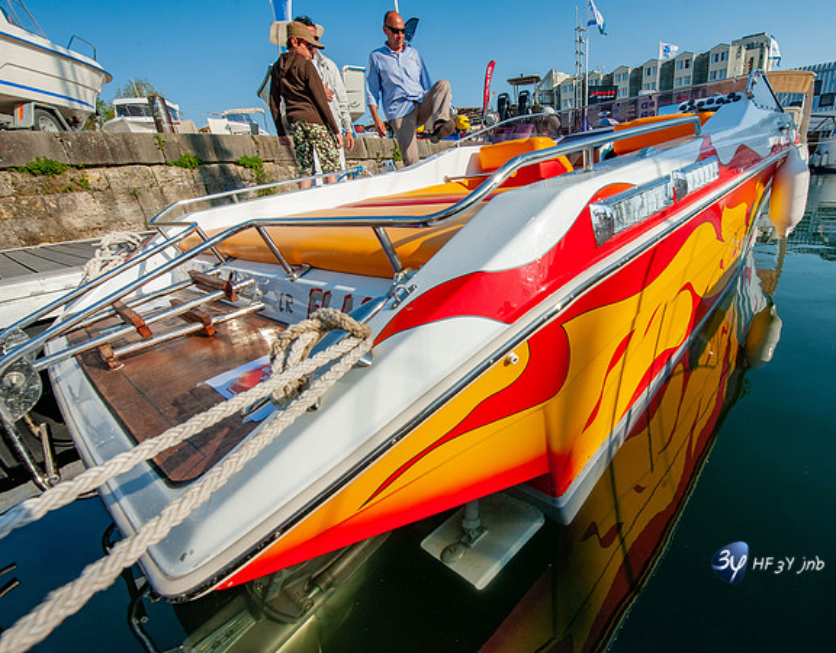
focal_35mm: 16
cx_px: 491
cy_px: 326
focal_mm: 14
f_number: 11
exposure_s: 1/500
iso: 400
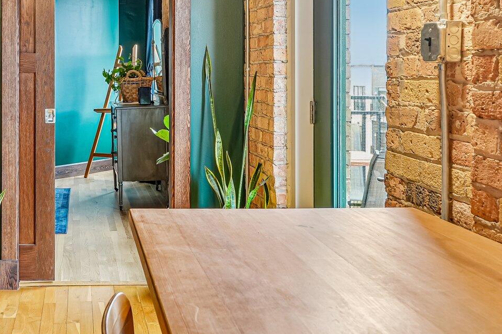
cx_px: 60
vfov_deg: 25.8
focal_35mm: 51
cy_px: 50
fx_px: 711
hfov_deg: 36.7
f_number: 8
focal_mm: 24
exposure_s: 1/3.33
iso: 320
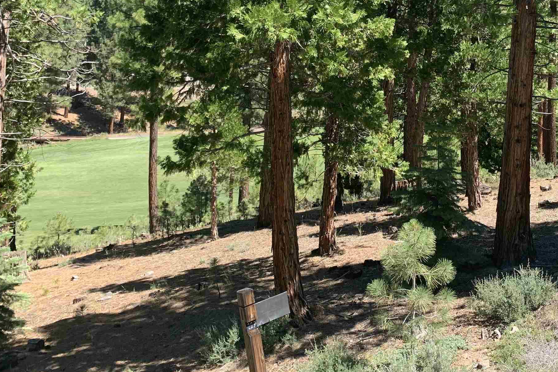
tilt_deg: +0.1
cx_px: 378
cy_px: 18
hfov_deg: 42.1
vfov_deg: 27.9
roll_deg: -2.2
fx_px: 713
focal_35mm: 46
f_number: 1.8
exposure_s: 1/555
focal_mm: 4.25
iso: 25
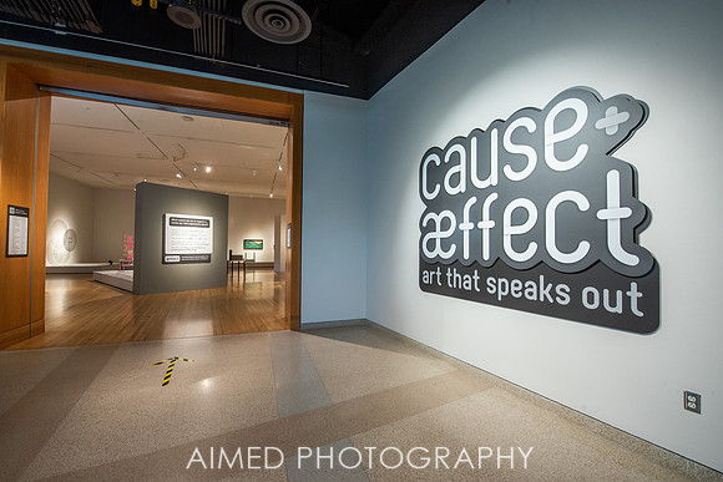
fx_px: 285
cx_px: 359
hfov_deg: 103.4
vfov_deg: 80.4
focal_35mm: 14
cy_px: 241
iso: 1000
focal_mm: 14
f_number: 10
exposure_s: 1/15
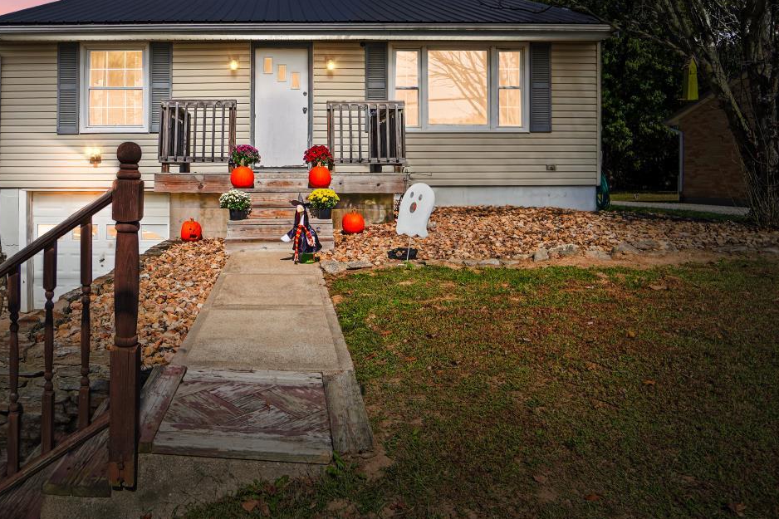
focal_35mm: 24
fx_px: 519
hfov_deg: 72.8
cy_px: 148
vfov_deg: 51.5
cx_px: 305
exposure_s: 1/2000
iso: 100
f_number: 4
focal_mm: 10
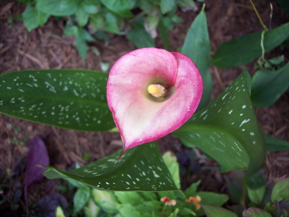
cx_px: 144
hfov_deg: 47.9
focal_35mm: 39
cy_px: 108
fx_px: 326
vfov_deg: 36.8
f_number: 3.4
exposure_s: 1/45
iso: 100
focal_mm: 8
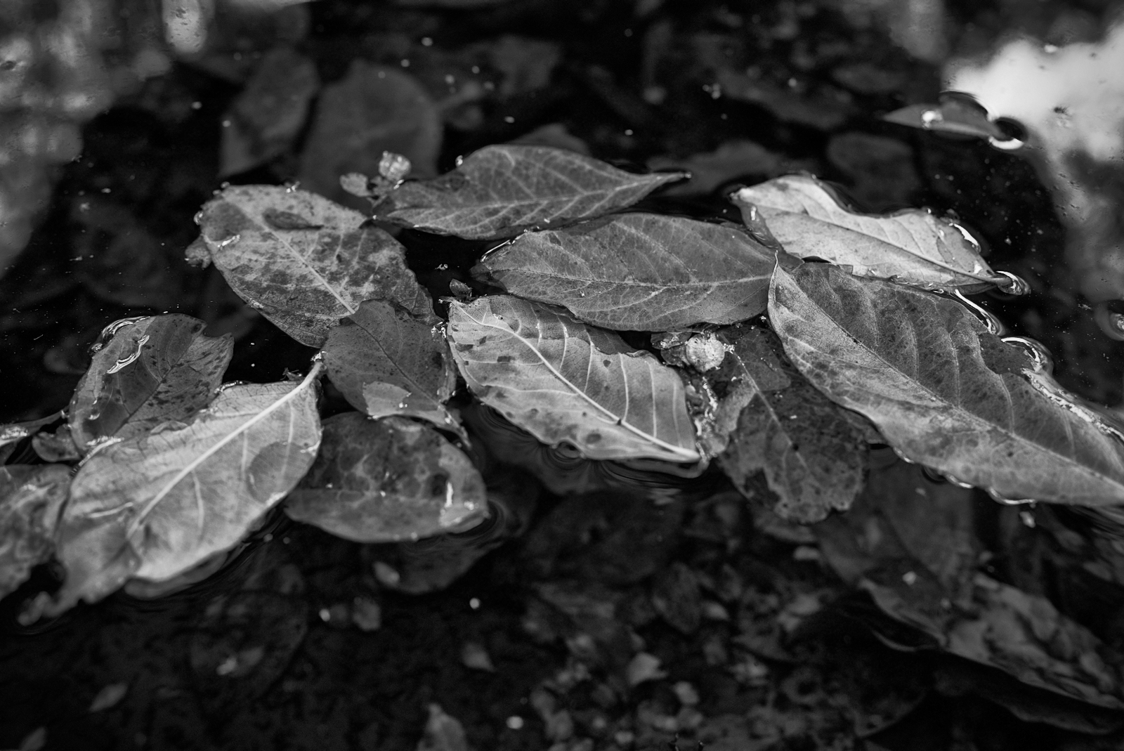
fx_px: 1093
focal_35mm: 35
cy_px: 376
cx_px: 562
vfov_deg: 37.9
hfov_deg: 54.4
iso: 800
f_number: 5.6
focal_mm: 35
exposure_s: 1/320
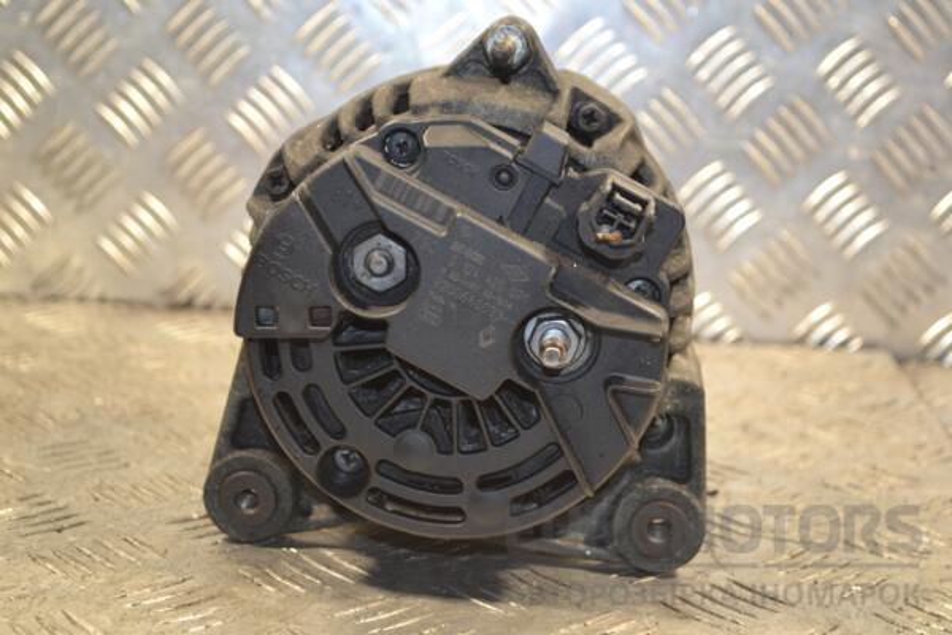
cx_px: 476
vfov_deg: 21.6
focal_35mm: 63
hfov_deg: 31.9
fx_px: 1666
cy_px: 318
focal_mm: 42
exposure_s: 1/60
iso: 800
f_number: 5.3
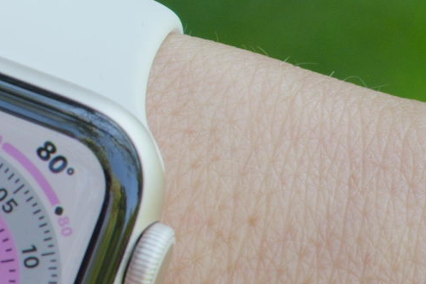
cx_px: -519
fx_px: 6107
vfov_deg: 2.7
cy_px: 80
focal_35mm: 516
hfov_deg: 3.9
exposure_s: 1/50
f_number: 11
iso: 1000
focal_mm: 100
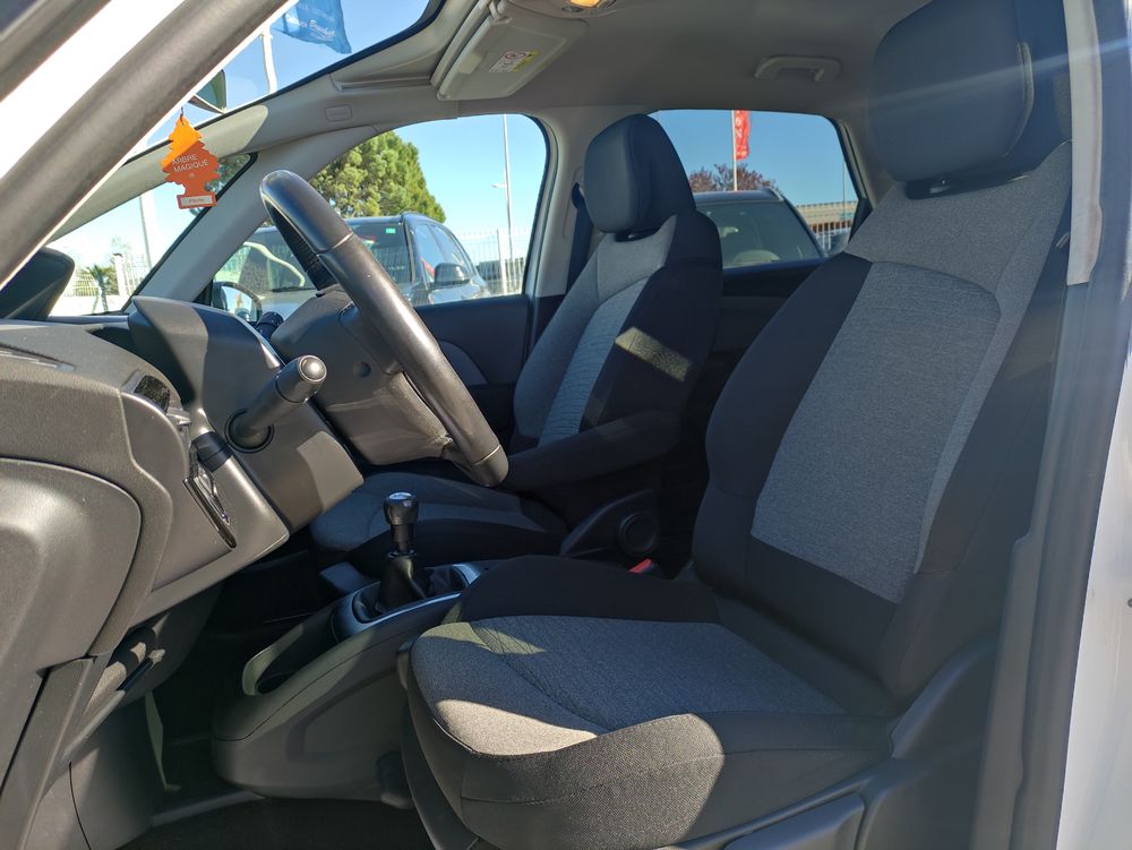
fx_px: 818
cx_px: 566
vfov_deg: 54.9
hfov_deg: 69.4
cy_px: 425
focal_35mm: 25
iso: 69
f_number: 1.89
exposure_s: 1/100
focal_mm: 5.43
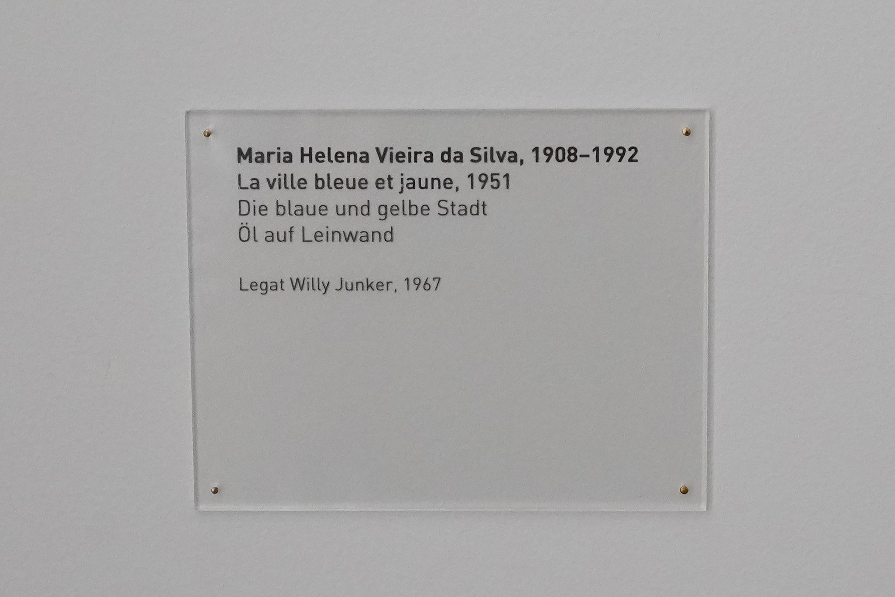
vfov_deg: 53.1
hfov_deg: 73.7
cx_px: 448
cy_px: 298
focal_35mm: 24
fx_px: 597
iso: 3200
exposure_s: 1/80
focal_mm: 24
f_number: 9
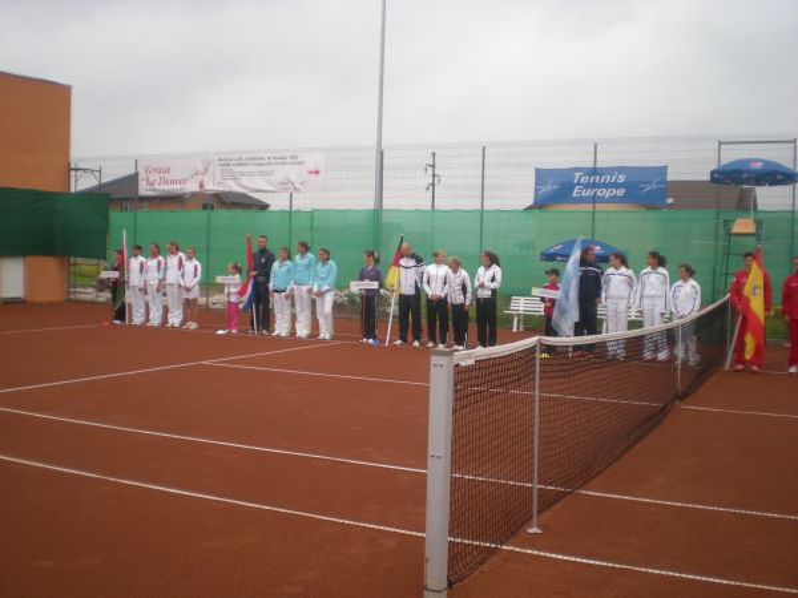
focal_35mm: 38
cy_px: 299
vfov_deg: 37.7
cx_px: 399
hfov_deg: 49.0
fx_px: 876
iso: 50
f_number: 3.1
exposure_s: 1/154
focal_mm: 6.3
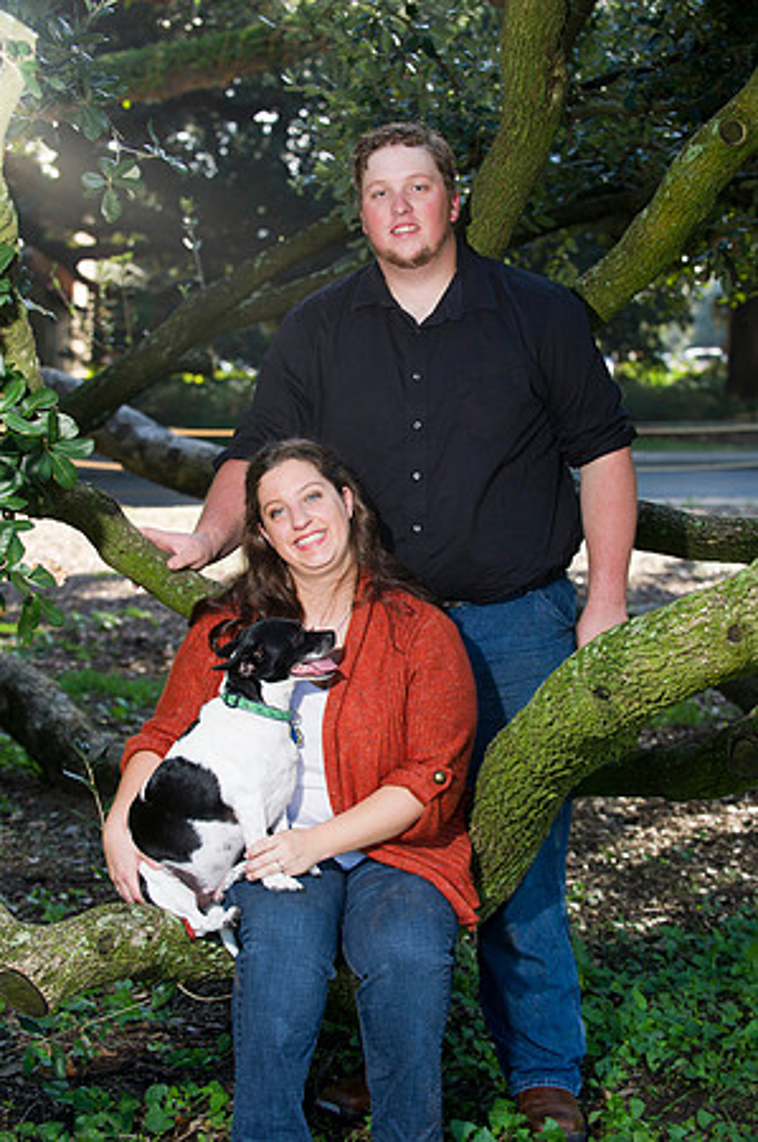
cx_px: 379
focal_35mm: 70
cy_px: 571
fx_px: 2216
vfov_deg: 28.9
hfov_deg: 19.4
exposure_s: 1/160
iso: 320
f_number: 4
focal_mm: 70
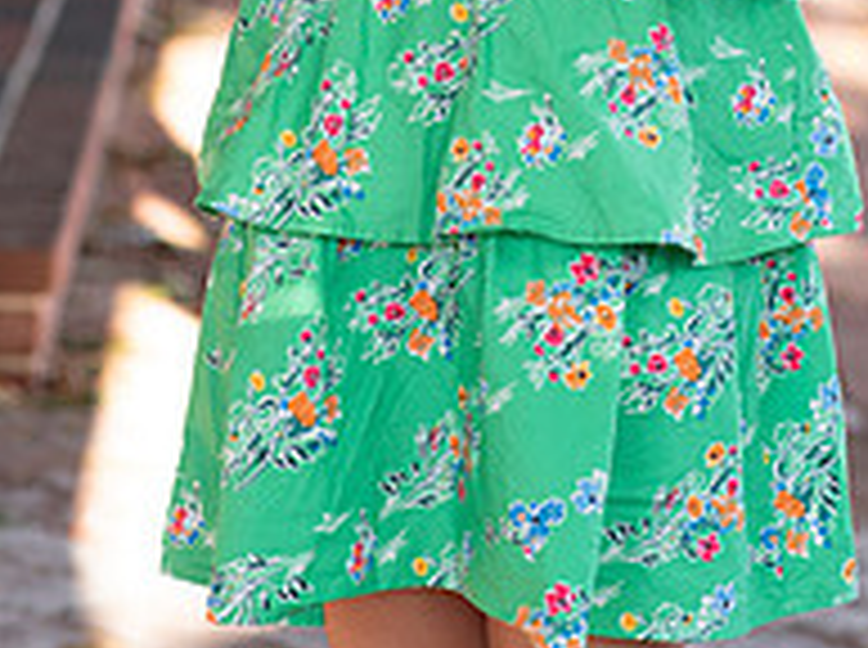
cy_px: -274
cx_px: 490
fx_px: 4780
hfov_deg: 10.4
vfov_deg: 7.6
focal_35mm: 191
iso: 640
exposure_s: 1/320
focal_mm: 85
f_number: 4
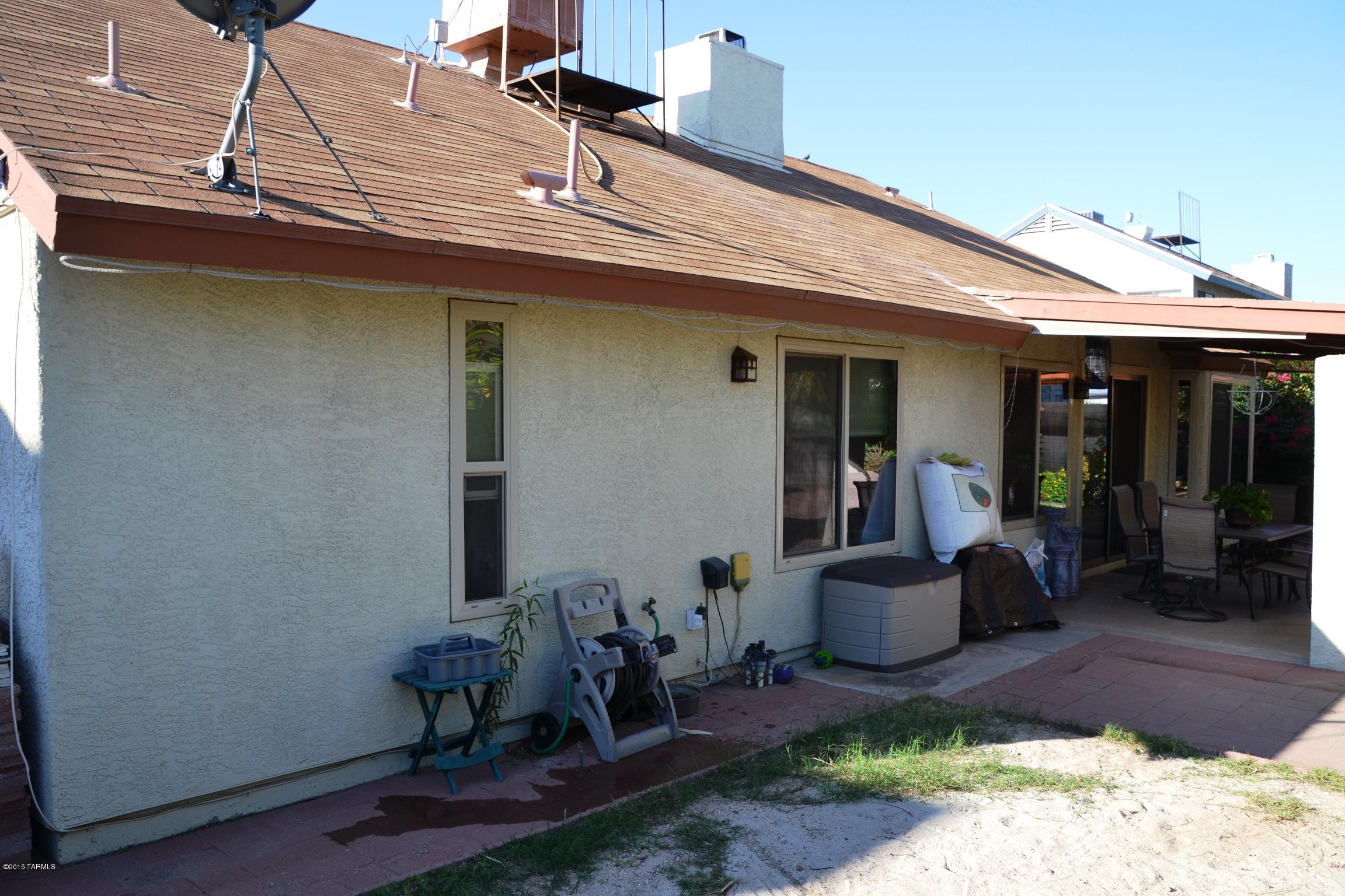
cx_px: 672
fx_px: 1121
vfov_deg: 43.6
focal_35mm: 30
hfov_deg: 61.9
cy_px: 448
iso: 100
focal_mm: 20
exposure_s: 1/200
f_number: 7.1
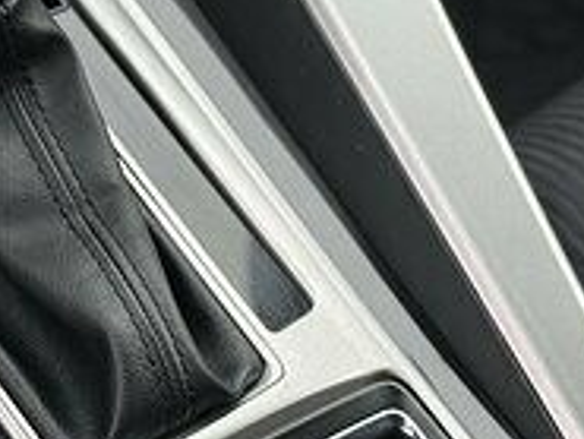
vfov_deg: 10.5
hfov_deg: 13.8
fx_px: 2397
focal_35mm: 142
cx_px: 79
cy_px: 171
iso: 64
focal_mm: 6.76
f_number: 1.78
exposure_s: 1/418
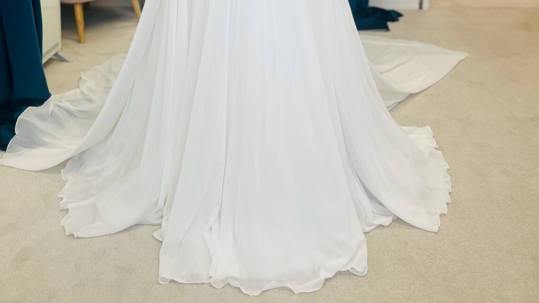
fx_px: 543
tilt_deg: -15.1
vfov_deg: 29.0
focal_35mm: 38
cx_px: 269
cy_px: -9
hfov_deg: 52.8
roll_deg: +0.7
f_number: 1.6
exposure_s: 1/116
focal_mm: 5.1
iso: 32
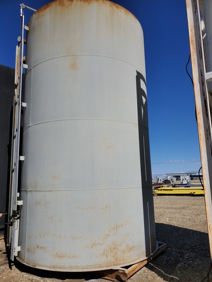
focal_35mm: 26
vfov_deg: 67.3
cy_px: 141
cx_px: 106
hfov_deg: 53.1
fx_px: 212
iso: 50
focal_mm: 4.3
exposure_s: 1/4717
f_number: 2.4
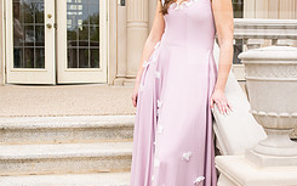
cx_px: 169
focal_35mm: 60
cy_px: 88
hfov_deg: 34.0
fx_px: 486
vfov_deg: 21.6
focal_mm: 32
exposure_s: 1/320
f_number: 4
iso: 400
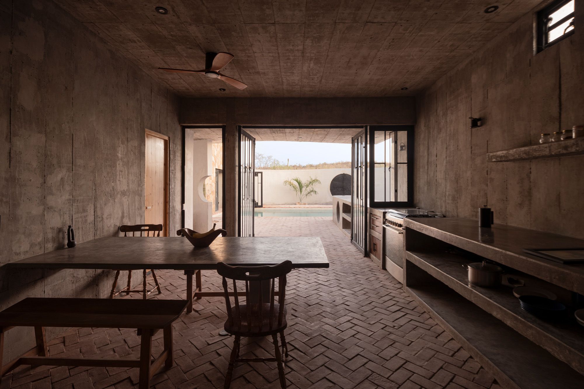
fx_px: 276
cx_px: 292
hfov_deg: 93.3
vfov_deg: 70.4
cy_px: 194
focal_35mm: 17
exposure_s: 30
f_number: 9
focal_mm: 17
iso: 100
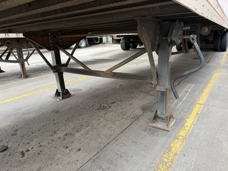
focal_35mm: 24
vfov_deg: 56.8
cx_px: 114
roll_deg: +1.6
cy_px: 86
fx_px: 158
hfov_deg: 71.6
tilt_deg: -22.3
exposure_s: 1/164
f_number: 1.78
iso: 160
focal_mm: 6.76
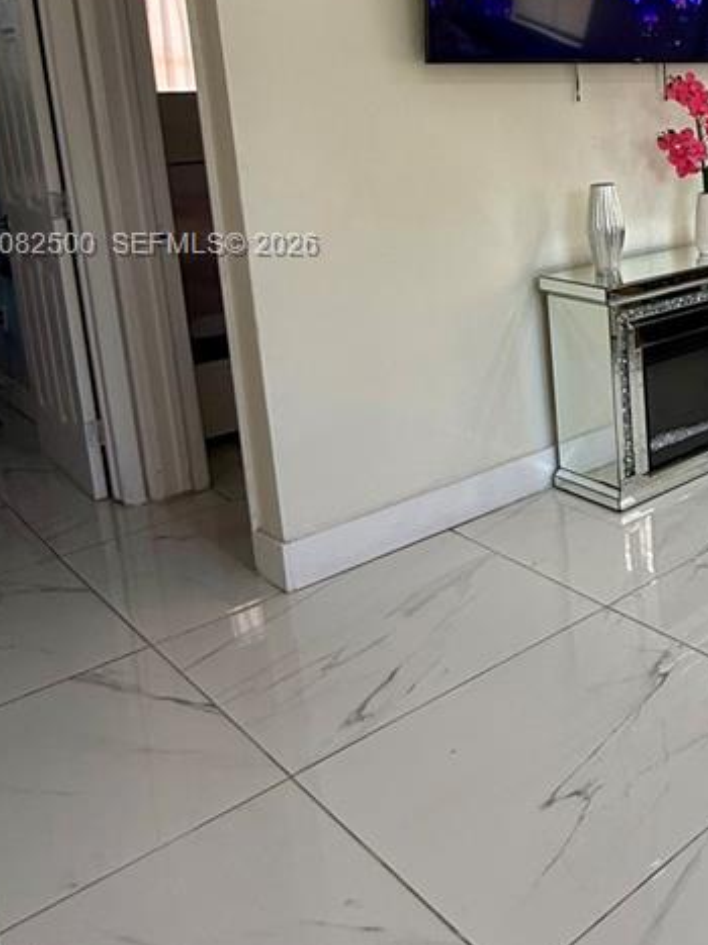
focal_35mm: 36
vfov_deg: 49.5
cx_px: 854
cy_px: 247
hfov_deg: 32.6
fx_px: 982
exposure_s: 1/99
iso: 100
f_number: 2.2
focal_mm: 2.22
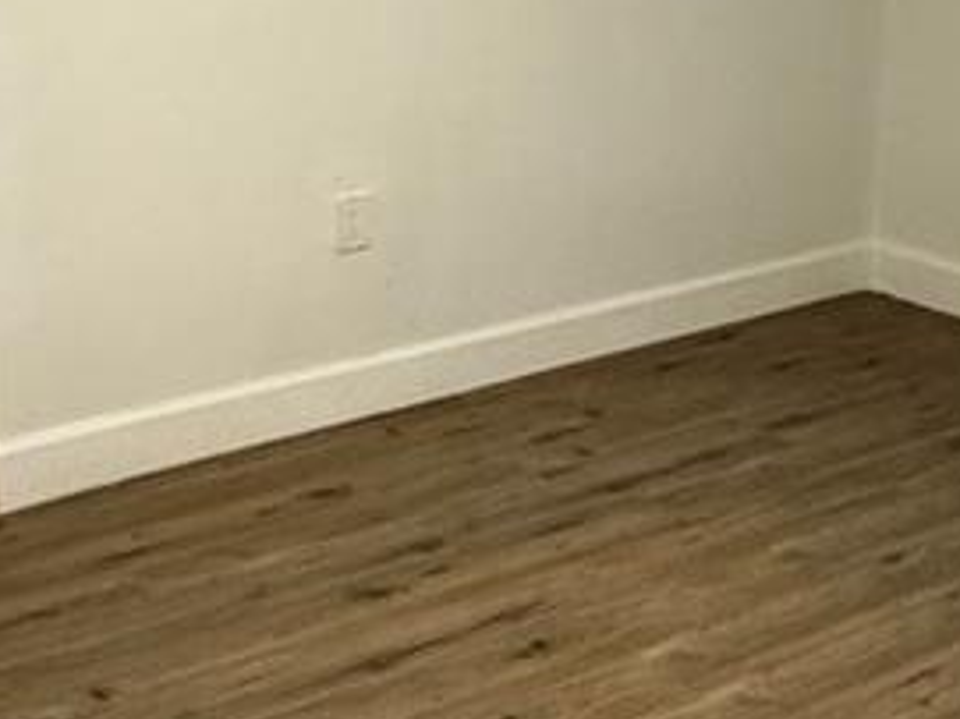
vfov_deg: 23.3
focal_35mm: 62
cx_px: 280
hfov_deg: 30.8
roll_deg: +1.1
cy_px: 149
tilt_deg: -12.2
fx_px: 1719
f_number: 2.2
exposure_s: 1/60
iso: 500
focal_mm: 2.22
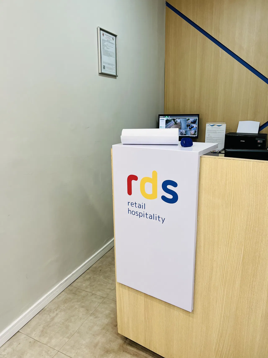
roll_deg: +2.0
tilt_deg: -15.0
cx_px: 134
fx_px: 268
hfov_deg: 53.1
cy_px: 179
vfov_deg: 67.3
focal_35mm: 26
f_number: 1.5
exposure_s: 1/120
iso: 100
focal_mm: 5.7
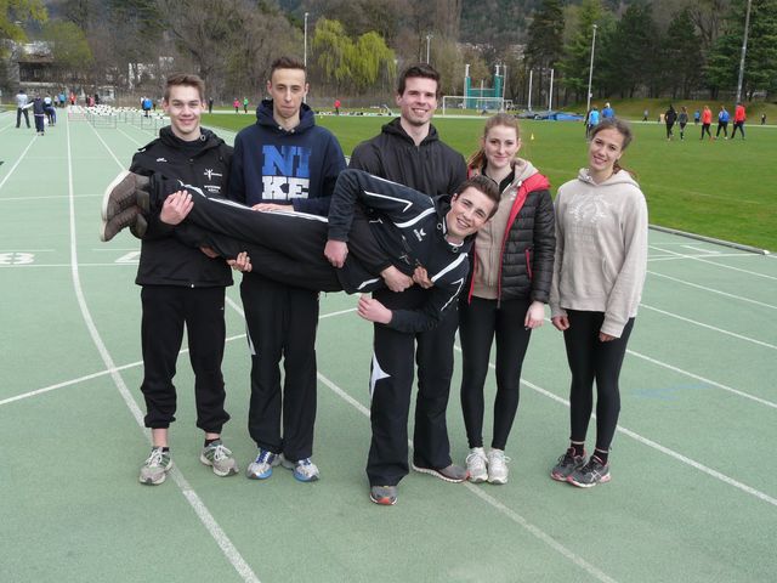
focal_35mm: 42
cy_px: 292
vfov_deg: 34.3
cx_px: 388
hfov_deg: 44.8
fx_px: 943
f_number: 4
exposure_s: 1/160
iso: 100
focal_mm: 6.8
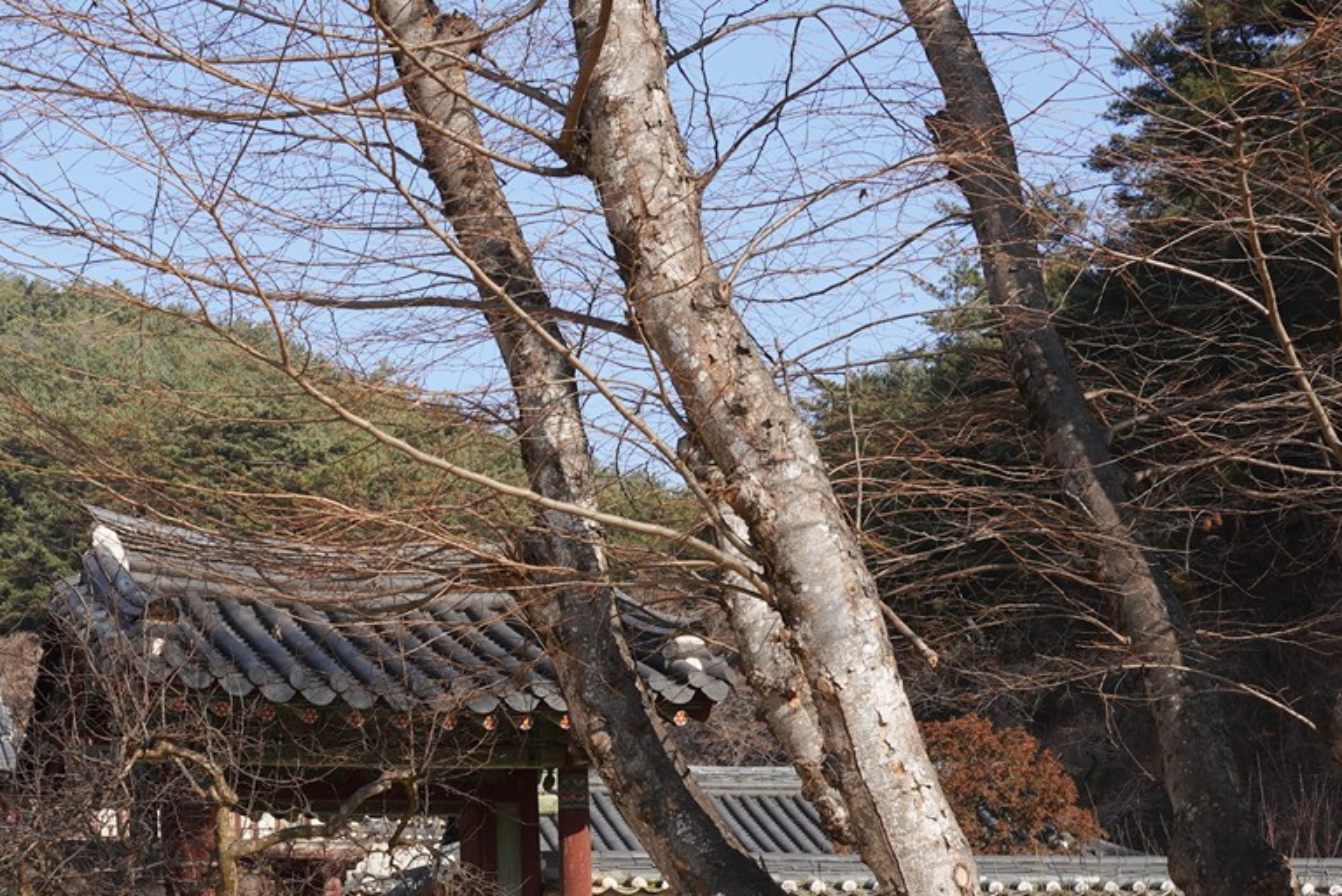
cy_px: 922
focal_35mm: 73
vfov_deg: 18.2
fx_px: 2722
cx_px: 378
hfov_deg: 27.4
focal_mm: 28
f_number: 14
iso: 160
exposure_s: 1/100
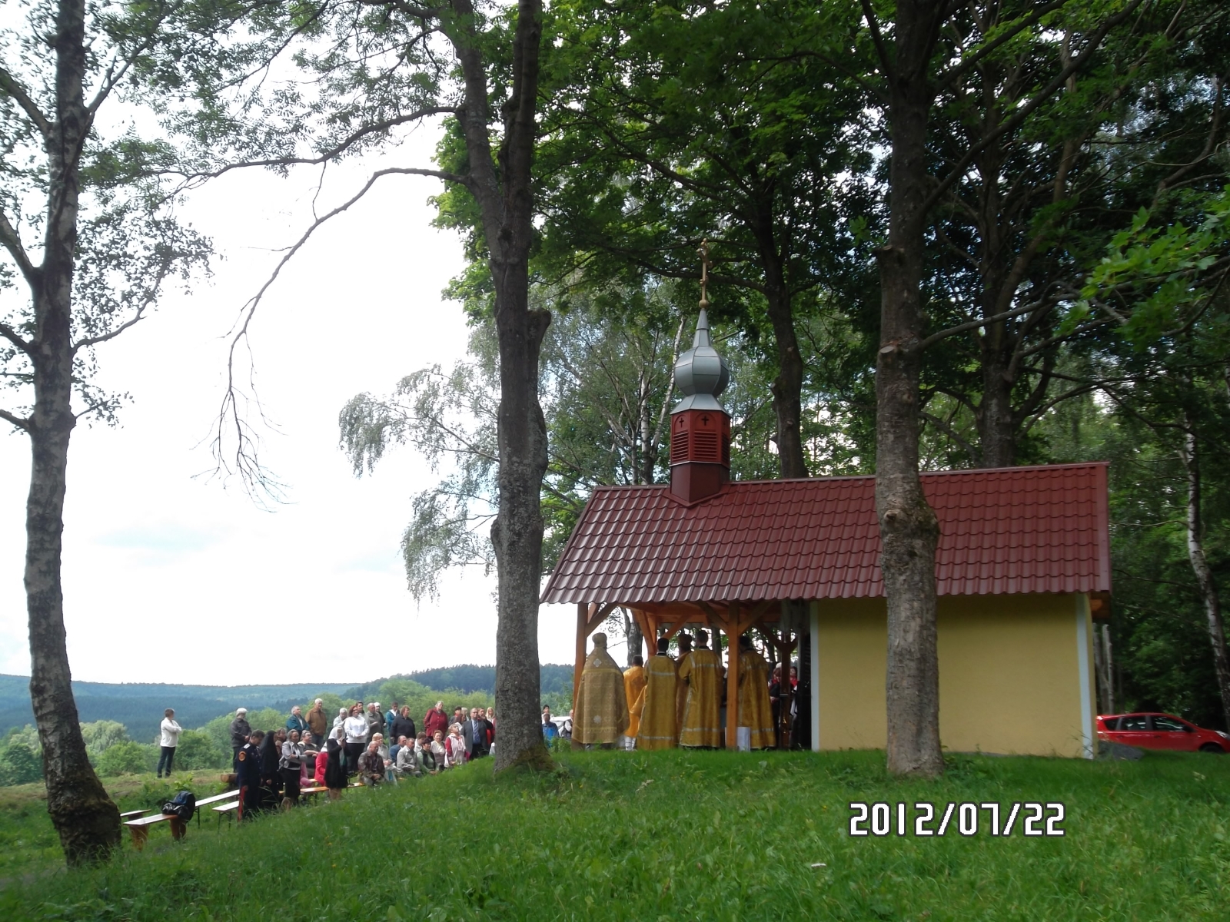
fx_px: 1315
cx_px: 615
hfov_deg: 50.1
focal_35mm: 37
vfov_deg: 38.7
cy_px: 461
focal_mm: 6.6
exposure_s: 1/125
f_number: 4
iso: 80
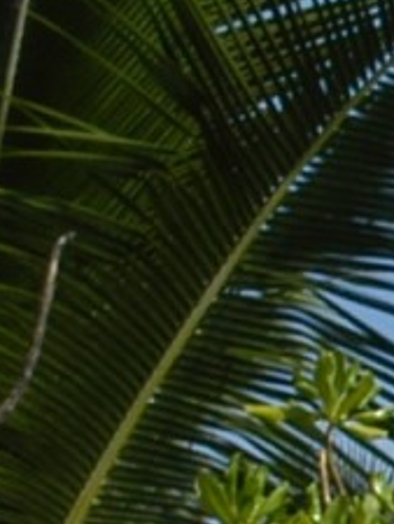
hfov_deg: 3.0
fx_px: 6779
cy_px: 599
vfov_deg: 4.4
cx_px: 2287
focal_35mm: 447
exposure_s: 1/320
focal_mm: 29
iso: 200
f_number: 9
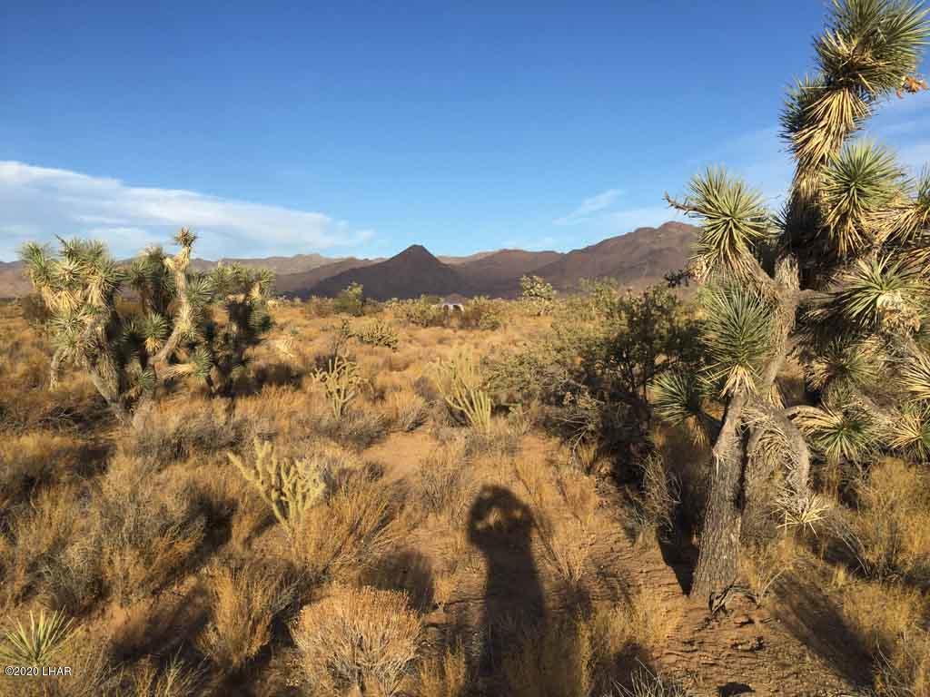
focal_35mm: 29
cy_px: 348
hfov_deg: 61.7
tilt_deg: -1.5
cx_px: 465
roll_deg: -1.2
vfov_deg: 48.2
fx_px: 779
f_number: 2.2
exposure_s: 1/1522
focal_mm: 4.15
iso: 32
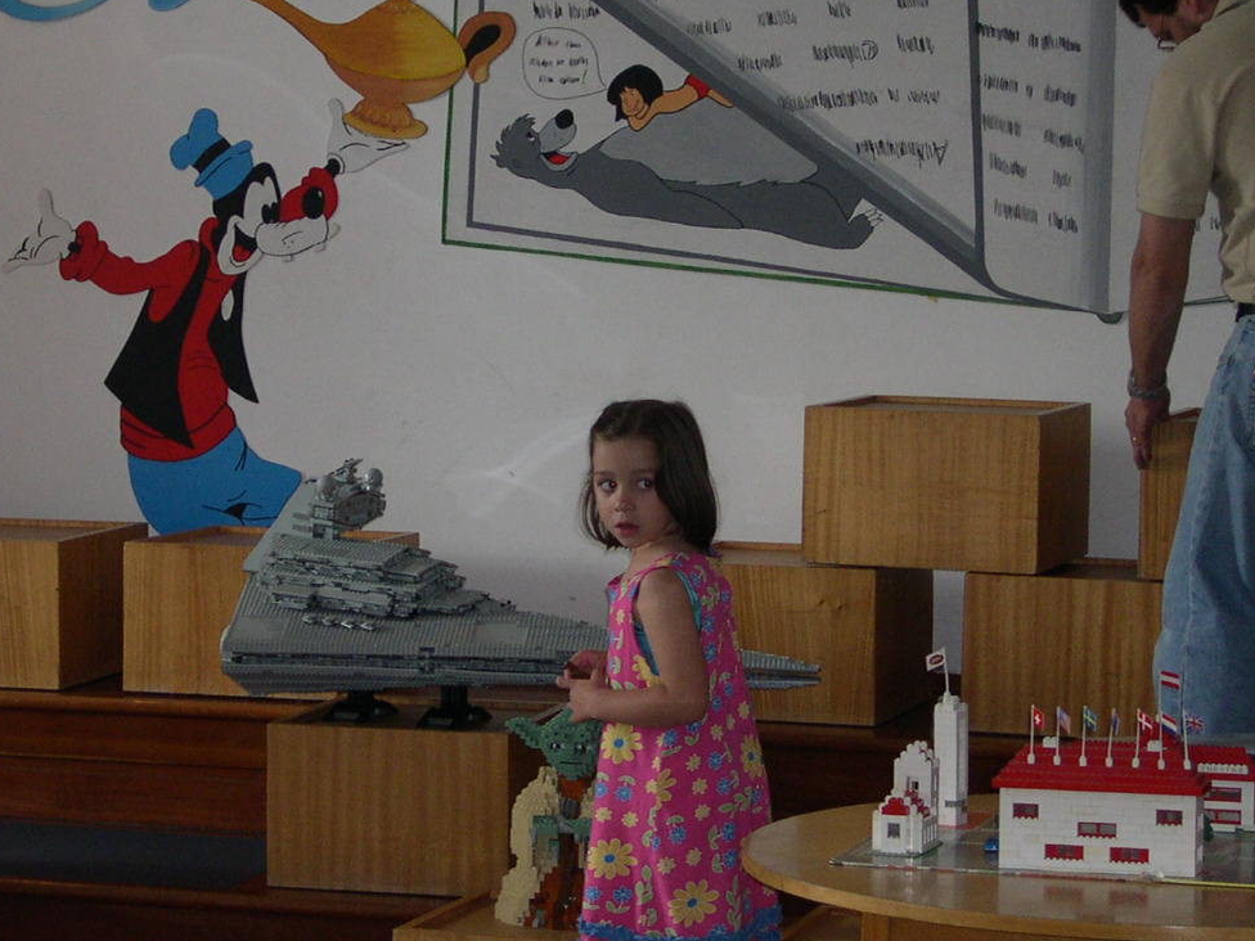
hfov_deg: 16.7
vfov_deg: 12.6
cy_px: 386
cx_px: 455
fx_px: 4278
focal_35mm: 118
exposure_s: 1/60
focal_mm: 15.3
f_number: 3.8
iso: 231
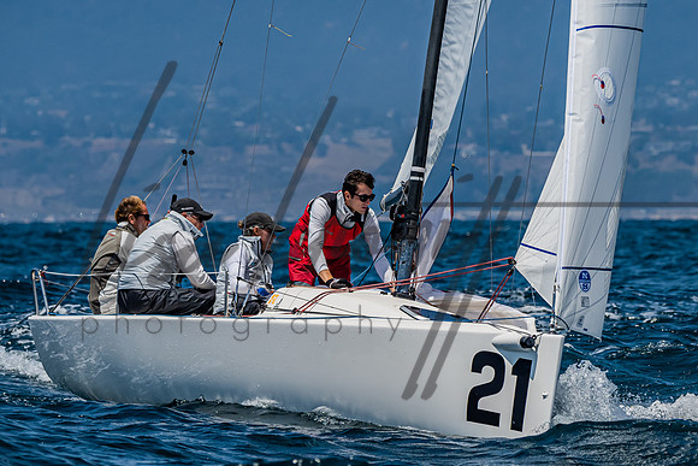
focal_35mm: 390
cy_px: 234
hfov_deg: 5.3
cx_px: 494
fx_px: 7567
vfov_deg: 3.5
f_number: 6.3
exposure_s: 1/3200
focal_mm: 220
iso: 400
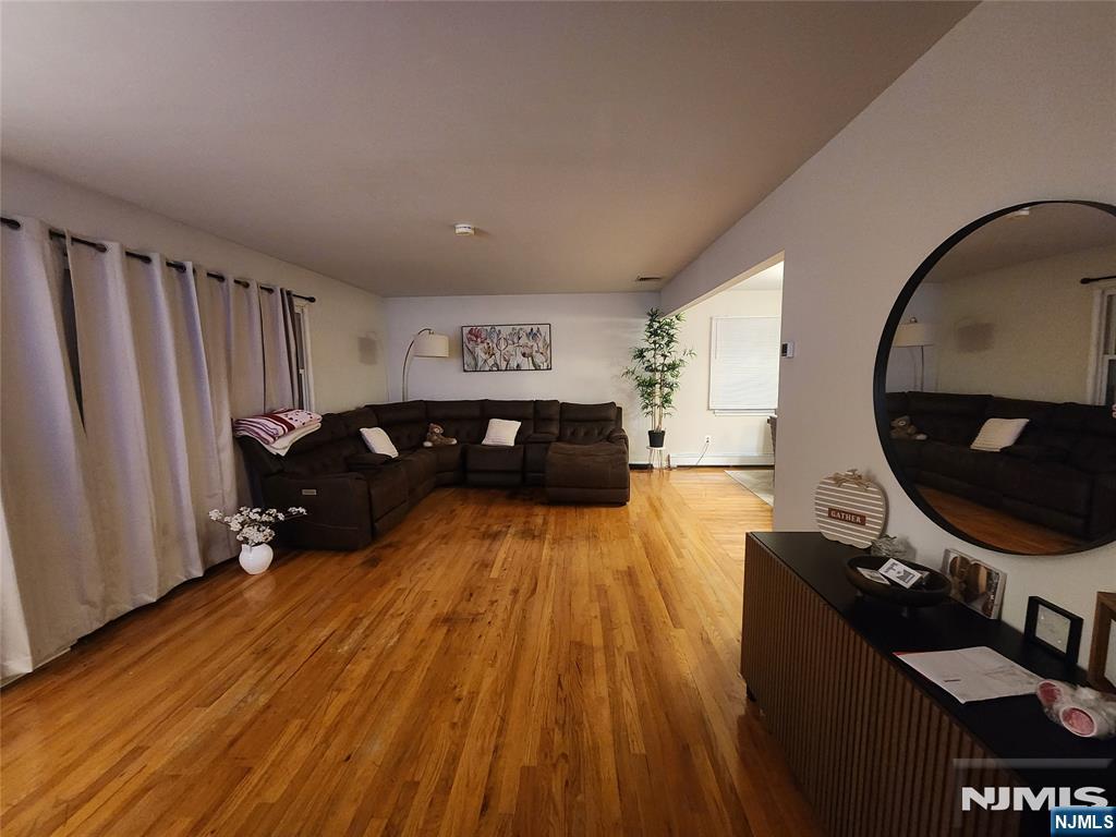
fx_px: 419
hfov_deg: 106.2
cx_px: 558
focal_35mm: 13
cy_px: 418
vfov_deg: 89.9
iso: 800
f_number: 2.2
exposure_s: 1/24
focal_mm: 2.2
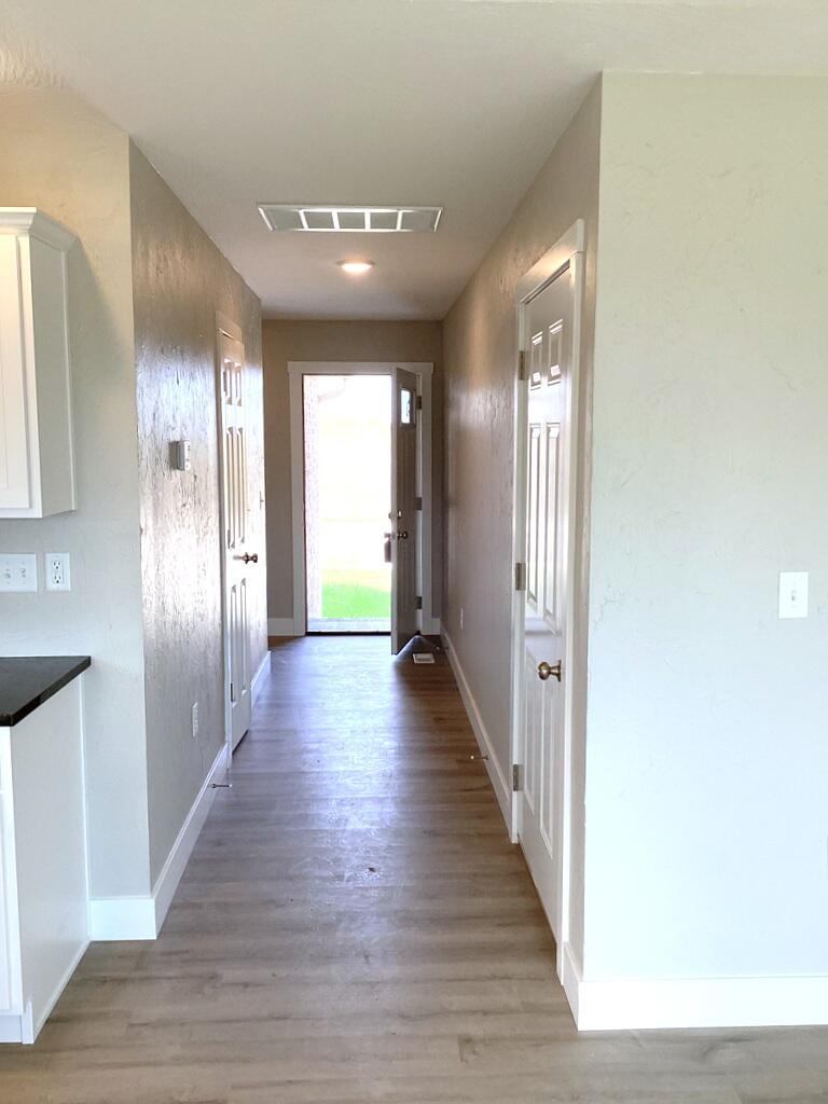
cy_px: 552
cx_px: 414
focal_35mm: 31
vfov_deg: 58.4
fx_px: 989
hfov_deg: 45.4
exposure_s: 1/120
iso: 50
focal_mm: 3.3
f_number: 2.4
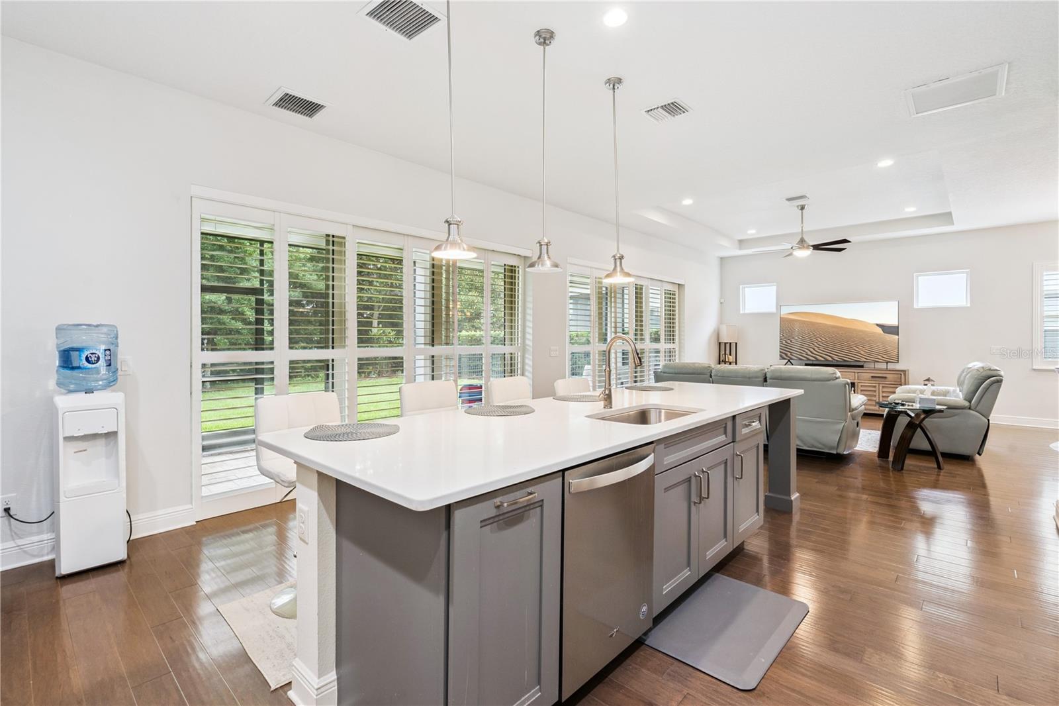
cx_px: 530
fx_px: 471
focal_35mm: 16
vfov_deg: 73.7
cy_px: 353
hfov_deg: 96.7
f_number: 9
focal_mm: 16
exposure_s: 1/50
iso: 400
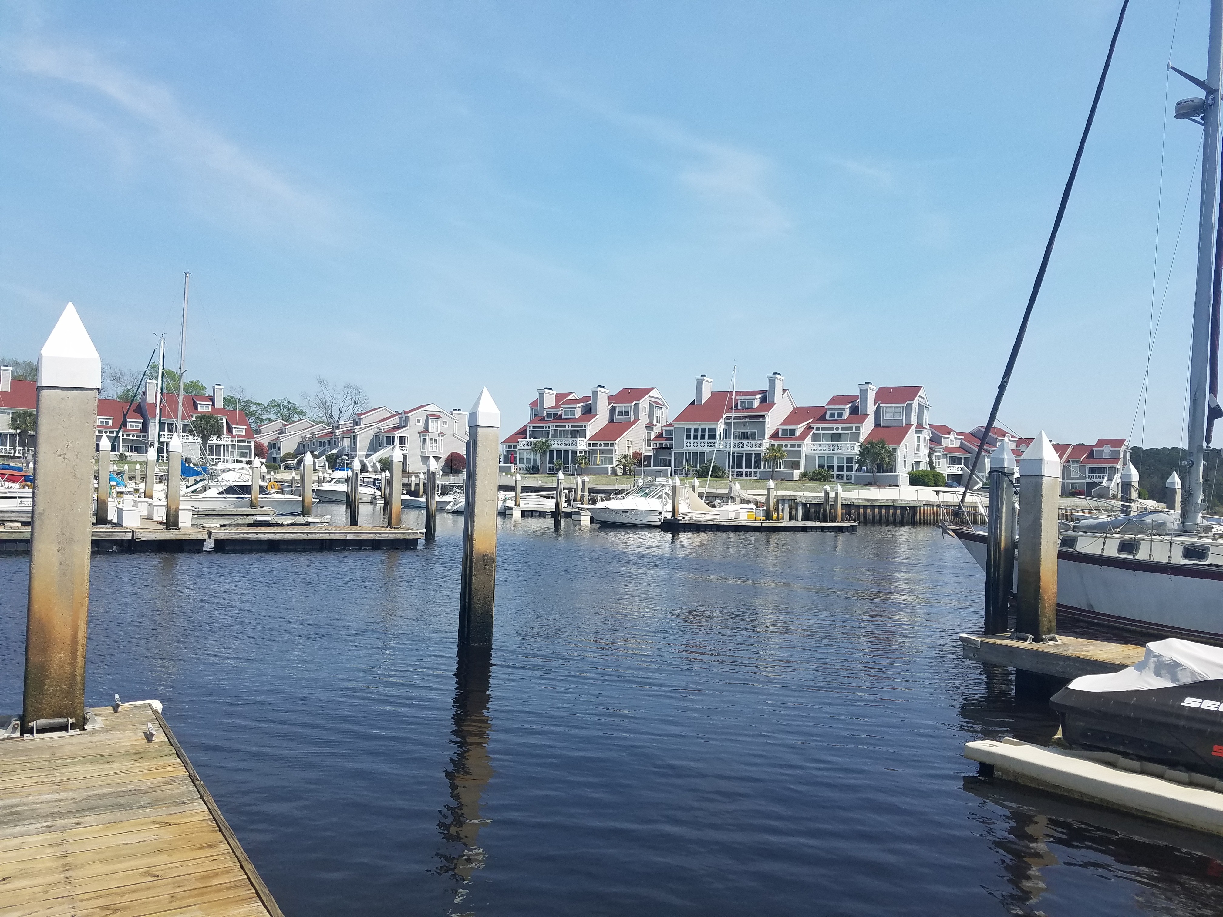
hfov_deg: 67.3
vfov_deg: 53.1
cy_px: 458
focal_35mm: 26
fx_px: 919
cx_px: 612
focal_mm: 4.2
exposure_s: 1/3296
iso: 50
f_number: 1.7
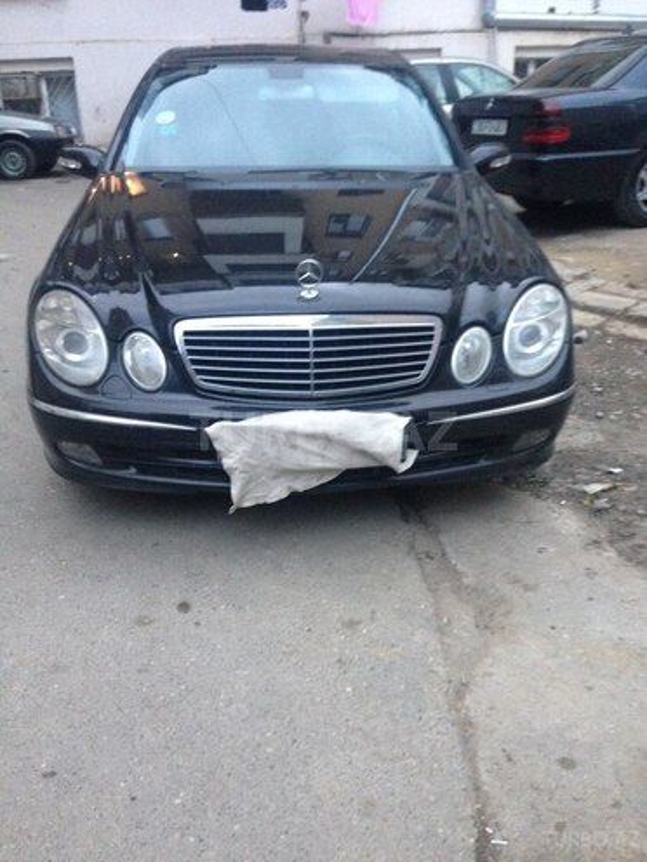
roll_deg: +2.2
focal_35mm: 33
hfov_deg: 42.9
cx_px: 324
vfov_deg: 55.4
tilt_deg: -18.0
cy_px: 431
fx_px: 822
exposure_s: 1/20
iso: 320
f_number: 2.4
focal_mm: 4.12
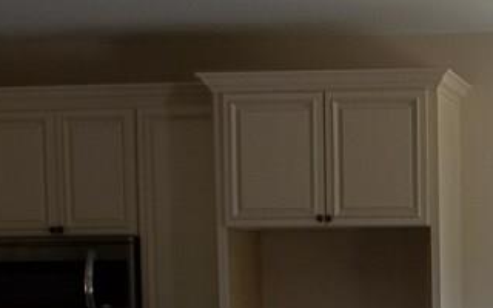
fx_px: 1505
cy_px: 442
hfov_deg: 17.6
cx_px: 605
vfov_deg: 11.3
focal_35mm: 112
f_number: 3.3
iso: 64
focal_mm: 5.9
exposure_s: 1/50
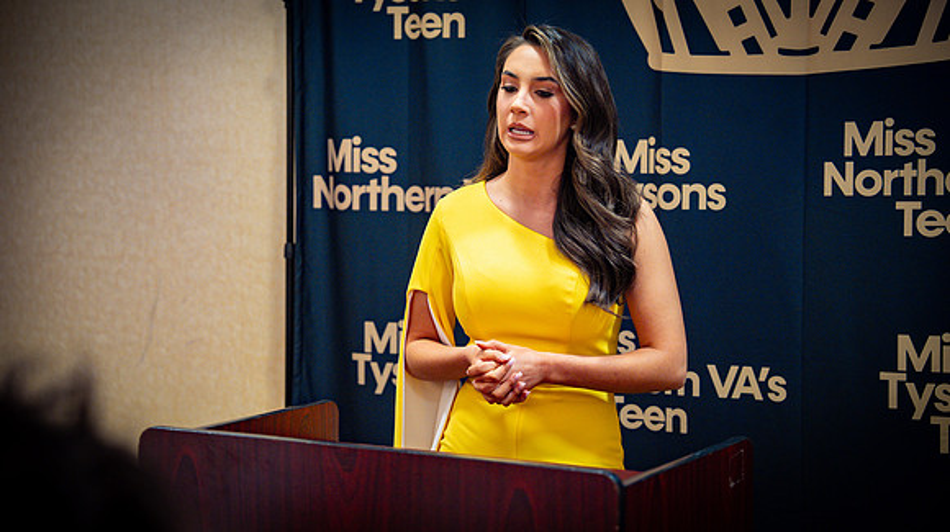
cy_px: 266
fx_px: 1846
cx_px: 475
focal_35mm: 73
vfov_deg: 16.4
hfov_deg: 28.9
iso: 1600
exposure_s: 1/125
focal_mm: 70
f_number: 2.8
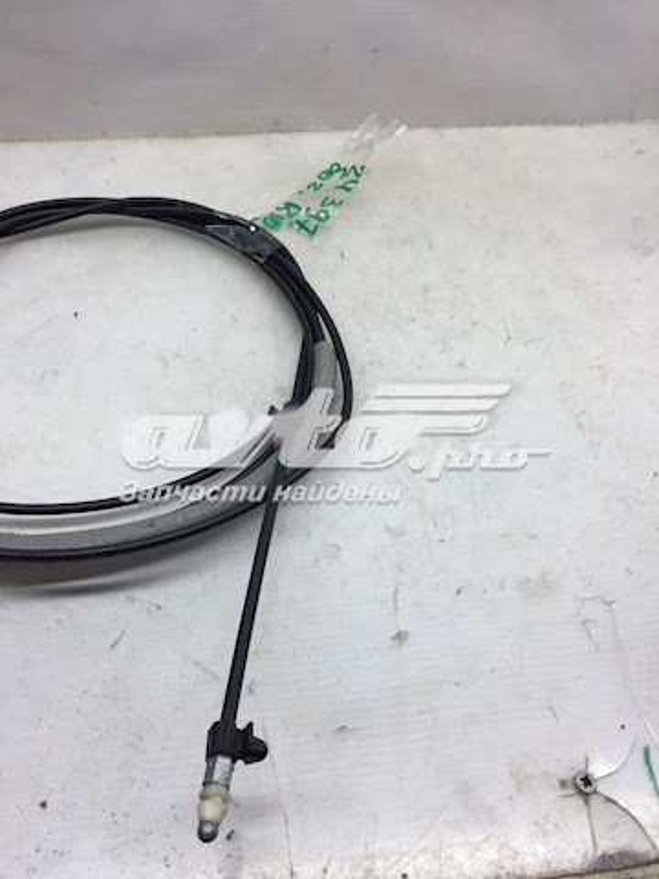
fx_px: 736
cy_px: 440
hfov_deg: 48.2
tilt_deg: -53.4
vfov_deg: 61.7
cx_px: 330
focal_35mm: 29
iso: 50
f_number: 2.2
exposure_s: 1/100
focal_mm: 4.15
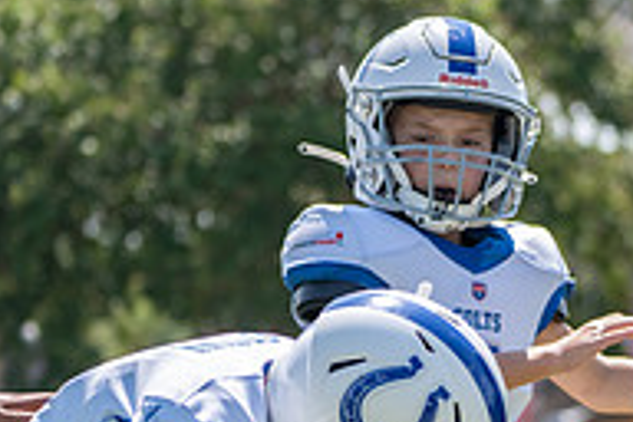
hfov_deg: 4.8
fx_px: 7507
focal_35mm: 427
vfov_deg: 3.2
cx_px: 814
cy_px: 506
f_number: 5
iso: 320
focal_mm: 141
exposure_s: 1/1250
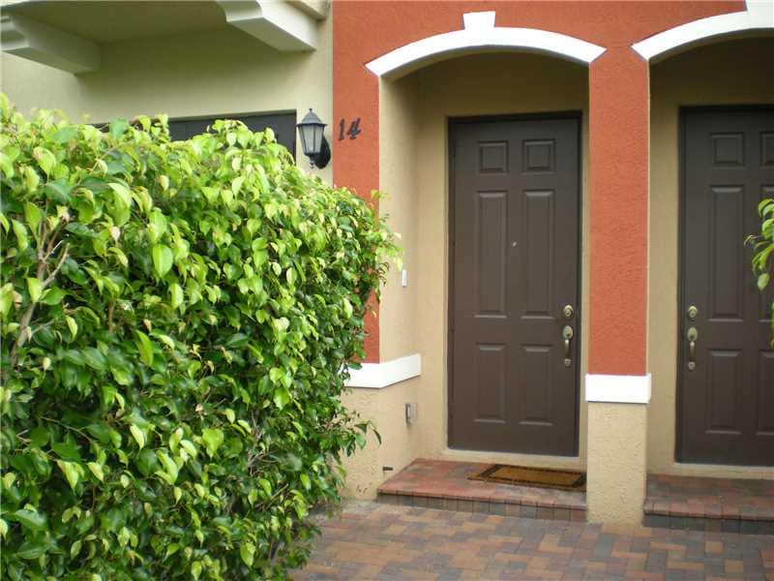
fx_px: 850
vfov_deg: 37.7
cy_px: 290
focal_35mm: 38
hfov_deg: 49.0
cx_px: 387
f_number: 3.1
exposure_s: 1/120
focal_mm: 6.3
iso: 89
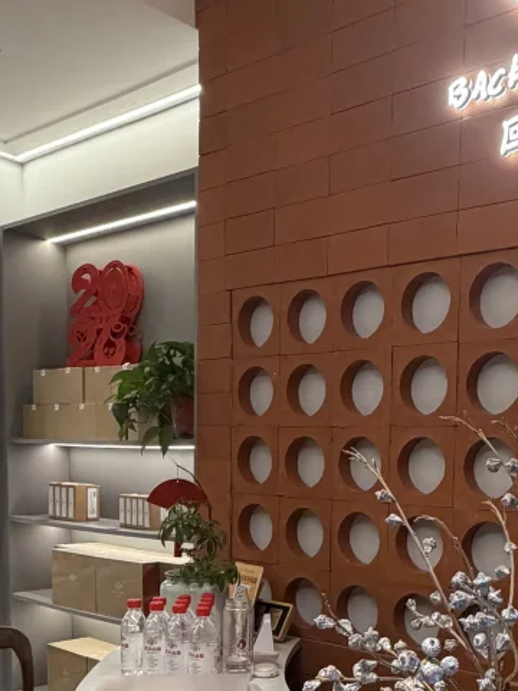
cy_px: 560
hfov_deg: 33.7
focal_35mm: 42
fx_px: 838
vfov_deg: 42.6
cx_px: 386
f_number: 2.2
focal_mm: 2.22
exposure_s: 1/100
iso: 250
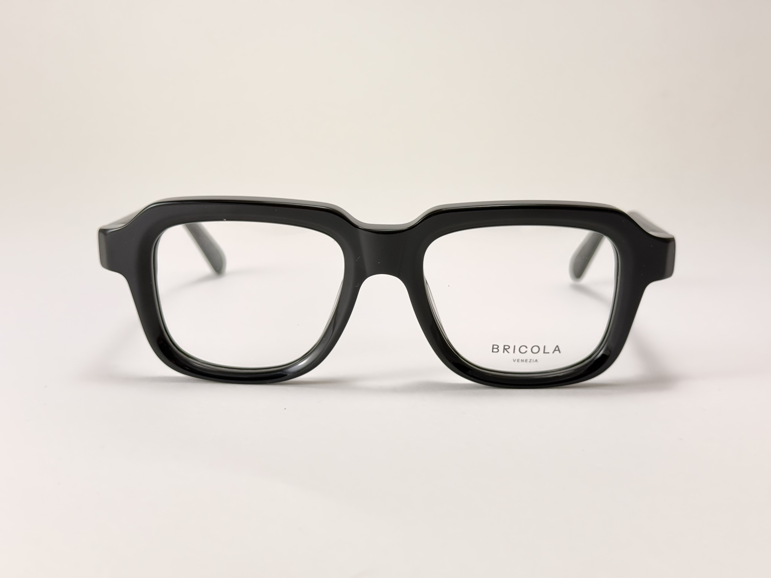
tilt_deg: -9.9
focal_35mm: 48
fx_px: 1069
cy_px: 289
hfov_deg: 39.7
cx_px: 386
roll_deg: -1.1
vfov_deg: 30.3
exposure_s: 1/100
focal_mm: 6.76
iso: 64
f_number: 1.78
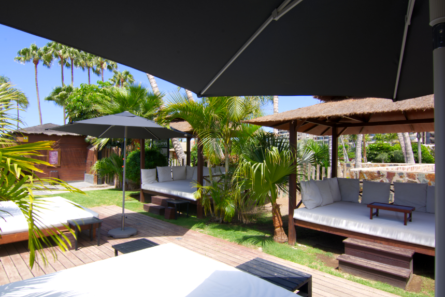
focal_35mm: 22
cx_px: 225
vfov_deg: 57.2
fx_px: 272
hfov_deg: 78.6
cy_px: 149
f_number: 16
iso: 100
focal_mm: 14
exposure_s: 1/30
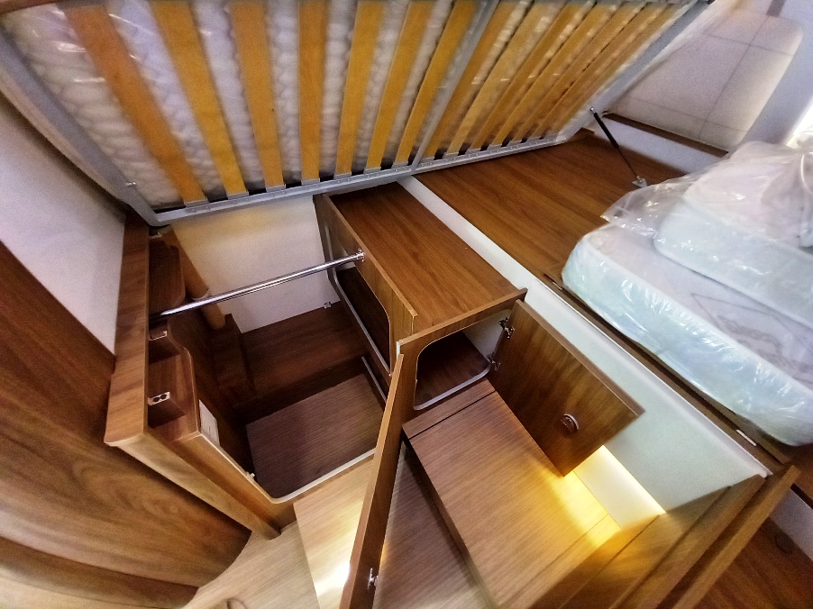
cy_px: 304
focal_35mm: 13
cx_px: 406
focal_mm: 1.13
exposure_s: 1/25
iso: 400
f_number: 2.2
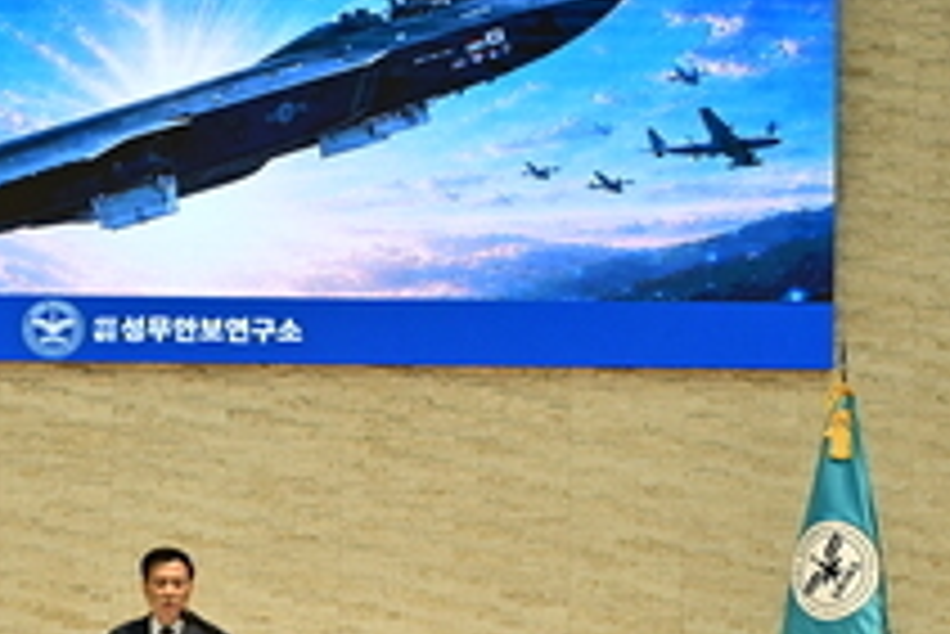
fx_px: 6126
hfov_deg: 8.9
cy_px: 587
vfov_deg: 5.9
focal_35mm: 232
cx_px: 248
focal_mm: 78
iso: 2500
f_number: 5
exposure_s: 1/200
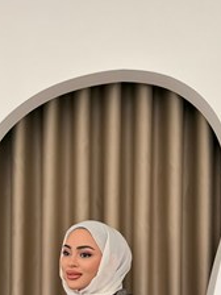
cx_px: 80
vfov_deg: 32.0
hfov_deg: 25.6
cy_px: 272
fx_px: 485
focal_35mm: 57
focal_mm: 6.76
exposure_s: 1/389
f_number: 1.78
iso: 200
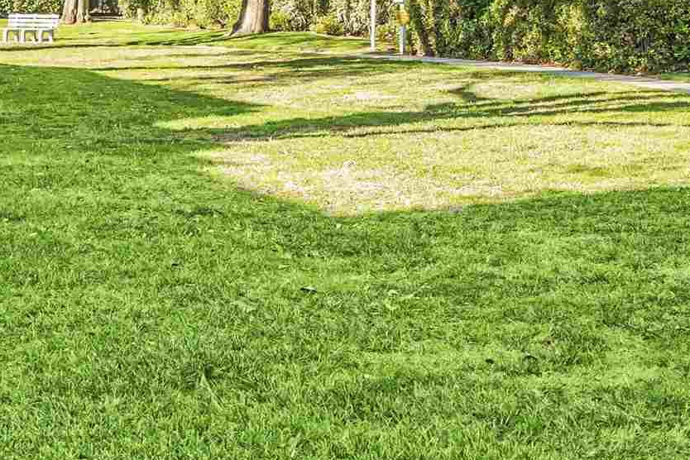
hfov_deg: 28.8
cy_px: -21
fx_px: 1342
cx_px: 304
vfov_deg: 18.8
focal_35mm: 70
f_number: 8
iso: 100
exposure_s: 1/50
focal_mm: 19
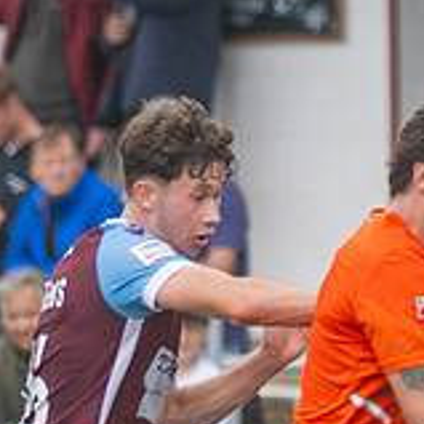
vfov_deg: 0.8
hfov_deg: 0.8
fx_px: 29212
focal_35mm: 2108
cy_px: 426
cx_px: 424
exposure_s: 1/1250
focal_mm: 195
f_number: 2.8
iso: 250
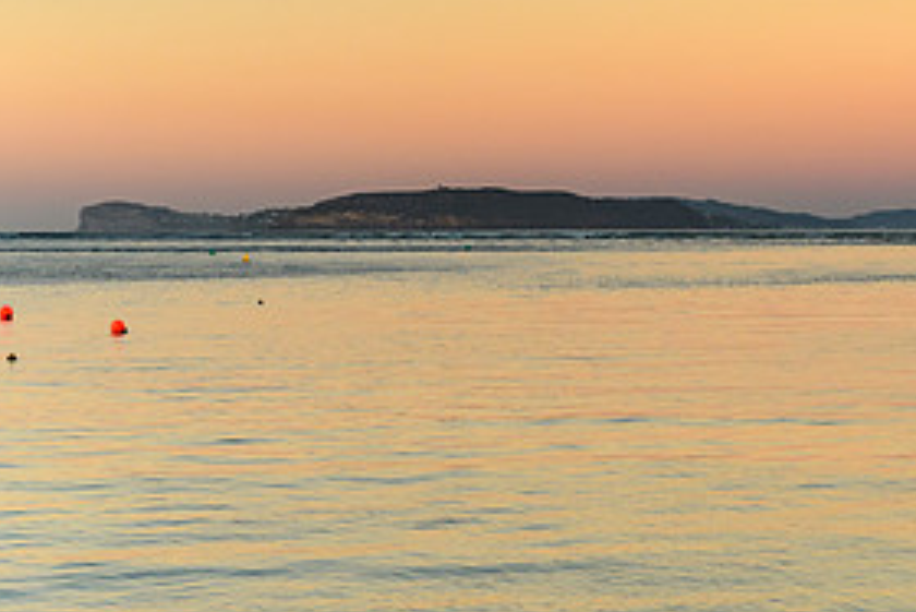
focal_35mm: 107
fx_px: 2724
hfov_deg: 18.6
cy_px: 201
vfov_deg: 12.8
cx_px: 923
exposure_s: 1/20
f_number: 8
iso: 400
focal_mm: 34
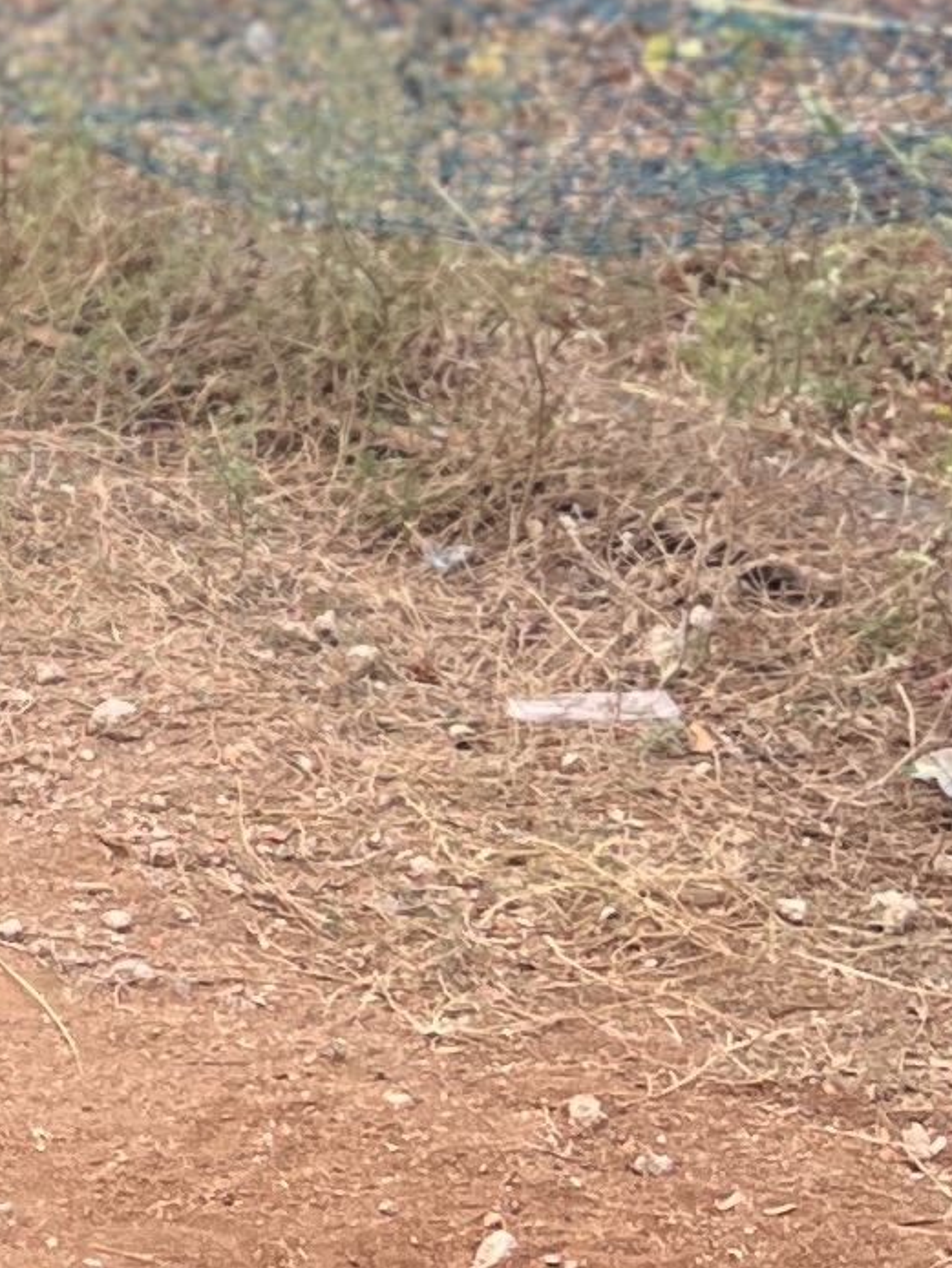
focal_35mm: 151
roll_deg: +0.4
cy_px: -338
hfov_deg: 9.1
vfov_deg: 12.7
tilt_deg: -9.5
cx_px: -1073
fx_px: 5534
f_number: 1.5
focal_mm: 5.7
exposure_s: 1/121
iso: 64
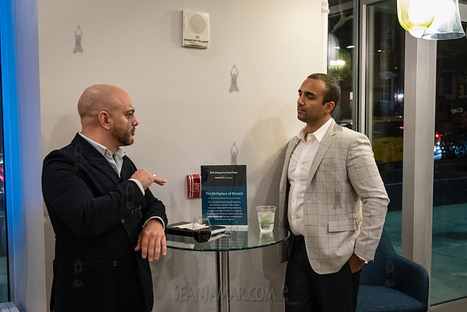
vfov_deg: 31.0
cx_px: 268
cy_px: 172
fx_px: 562
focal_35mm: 43
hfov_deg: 45.0
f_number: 3.5
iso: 6400
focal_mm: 35
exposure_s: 1/160
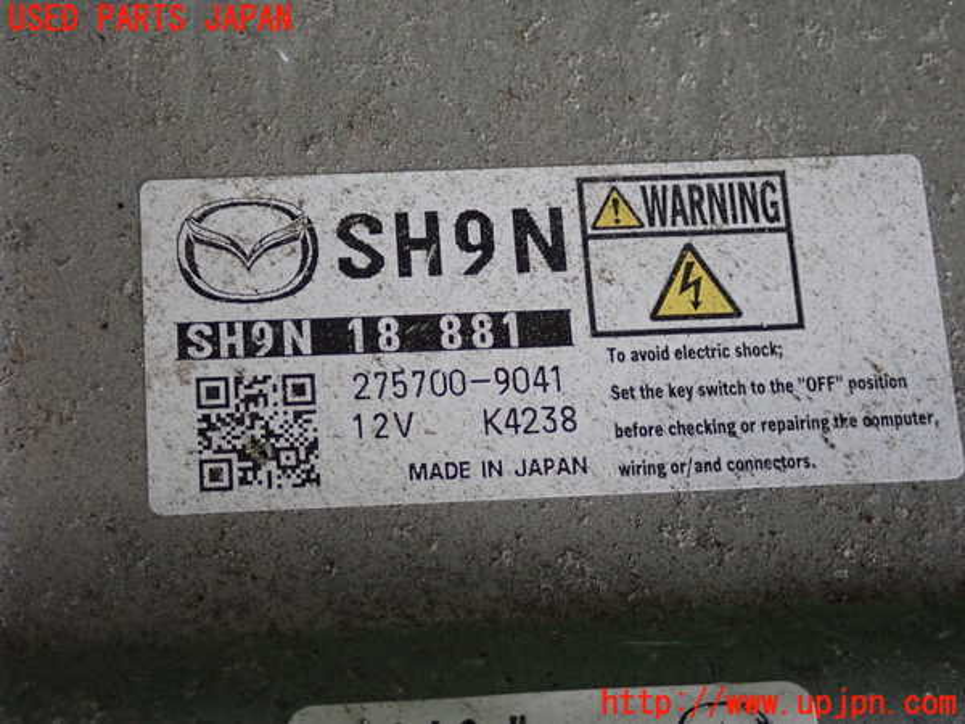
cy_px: 362
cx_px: 482
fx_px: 2286
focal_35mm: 82
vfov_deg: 18.0
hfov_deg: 23.8
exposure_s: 1/80
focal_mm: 14.62
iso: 640
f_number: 4.3
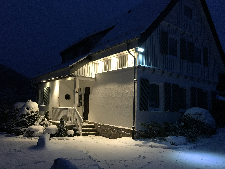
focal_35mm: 29
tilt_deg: +6.6
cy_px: 84
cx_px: 112
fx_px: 188
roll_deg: -3.4
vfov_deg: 48.2
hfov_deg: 61.7
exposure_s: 1/17
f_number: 2.2
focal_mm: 4.15
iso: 200
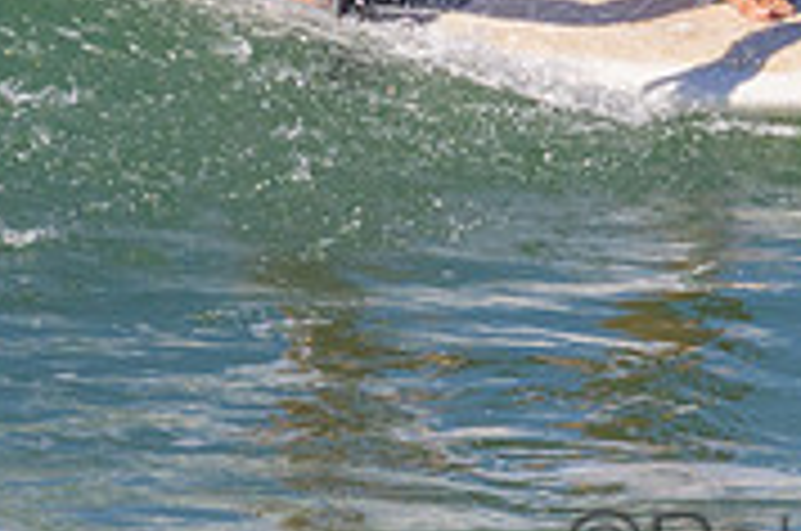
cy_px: -81
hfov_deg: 0.7
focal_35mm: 3162
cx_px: 655
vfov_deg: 0.4
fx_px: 70228
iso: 720
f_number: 11
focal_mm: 800
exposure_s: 1/2000
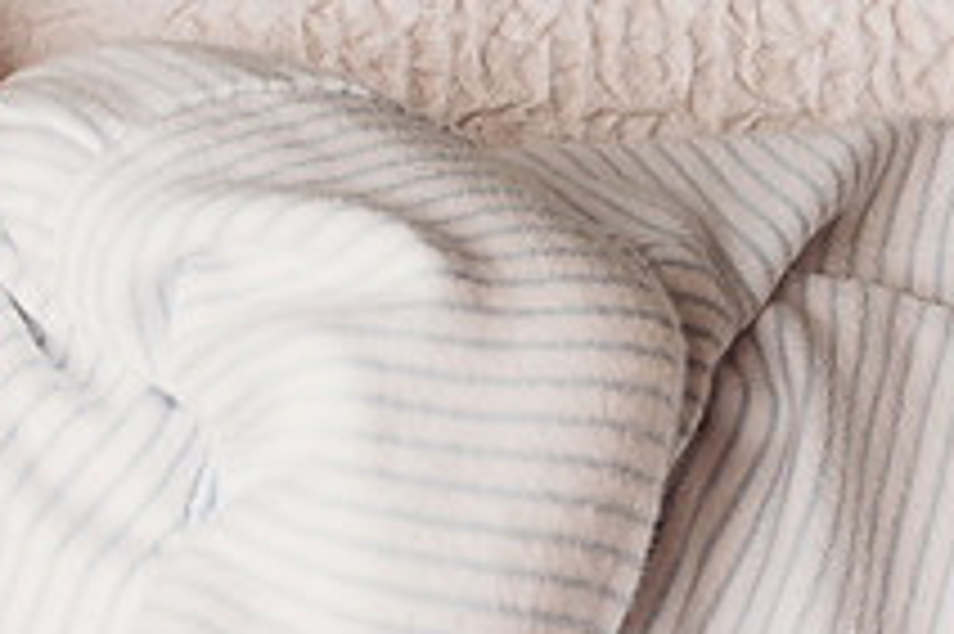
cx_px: 313
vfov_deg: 9.7
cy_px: 689
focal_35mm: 140
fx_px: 3707
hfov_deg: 14.6
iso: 100
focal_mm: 24
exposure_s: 1/160
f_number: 4
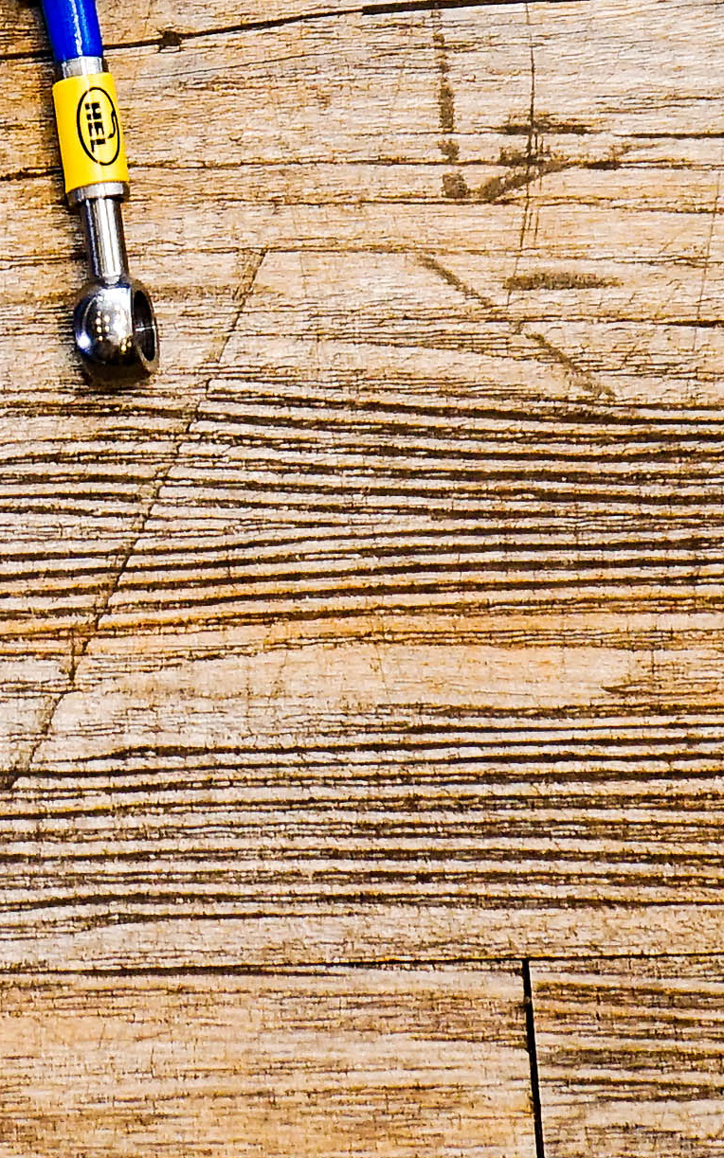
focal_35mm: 255
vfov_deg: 8.1
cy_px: -411
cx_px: -934
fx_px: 8053
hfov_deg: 5.0
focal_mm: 51
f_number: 5
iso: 320
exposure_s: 1/50
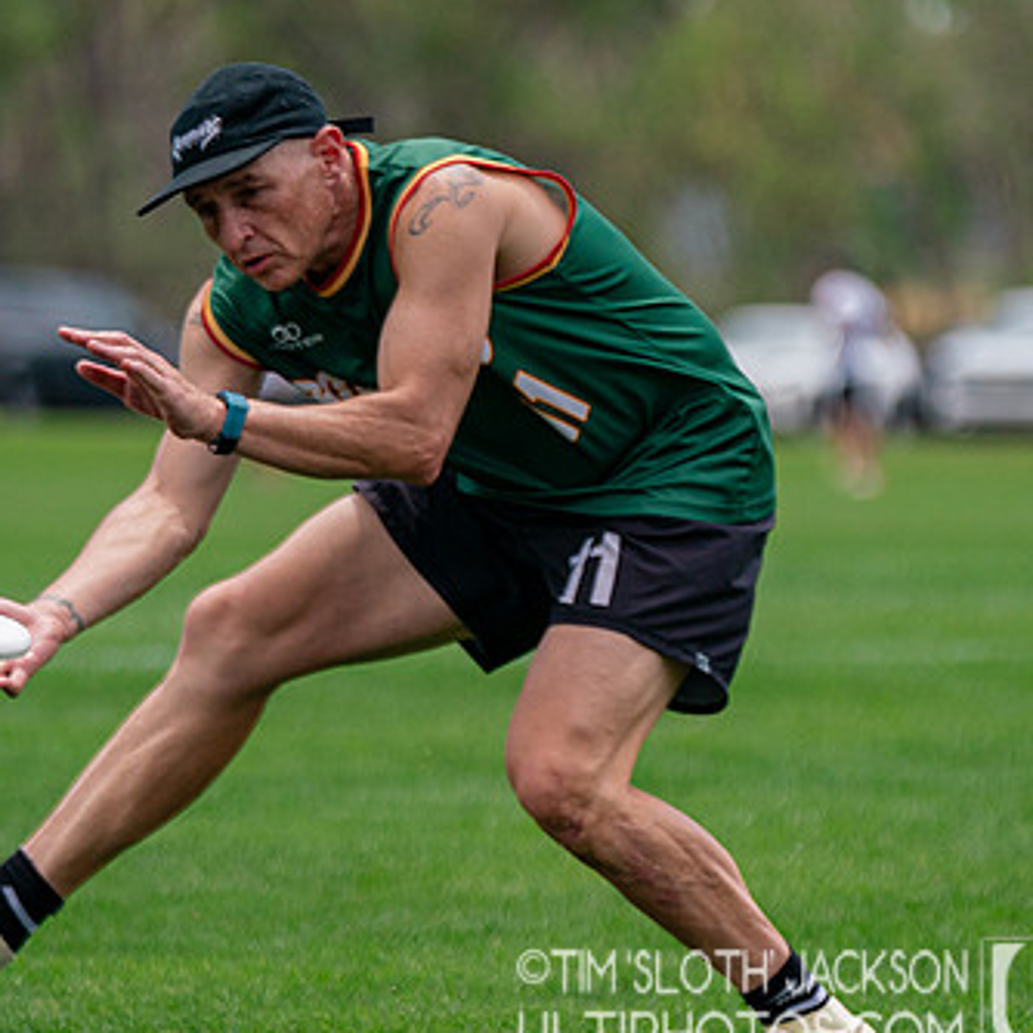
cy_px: 713
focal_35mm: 382
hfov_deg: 4.6
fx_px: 12897
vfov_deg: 4.6
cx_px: 579
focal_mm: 168
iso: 500
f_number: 2.8
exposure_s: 1/8000
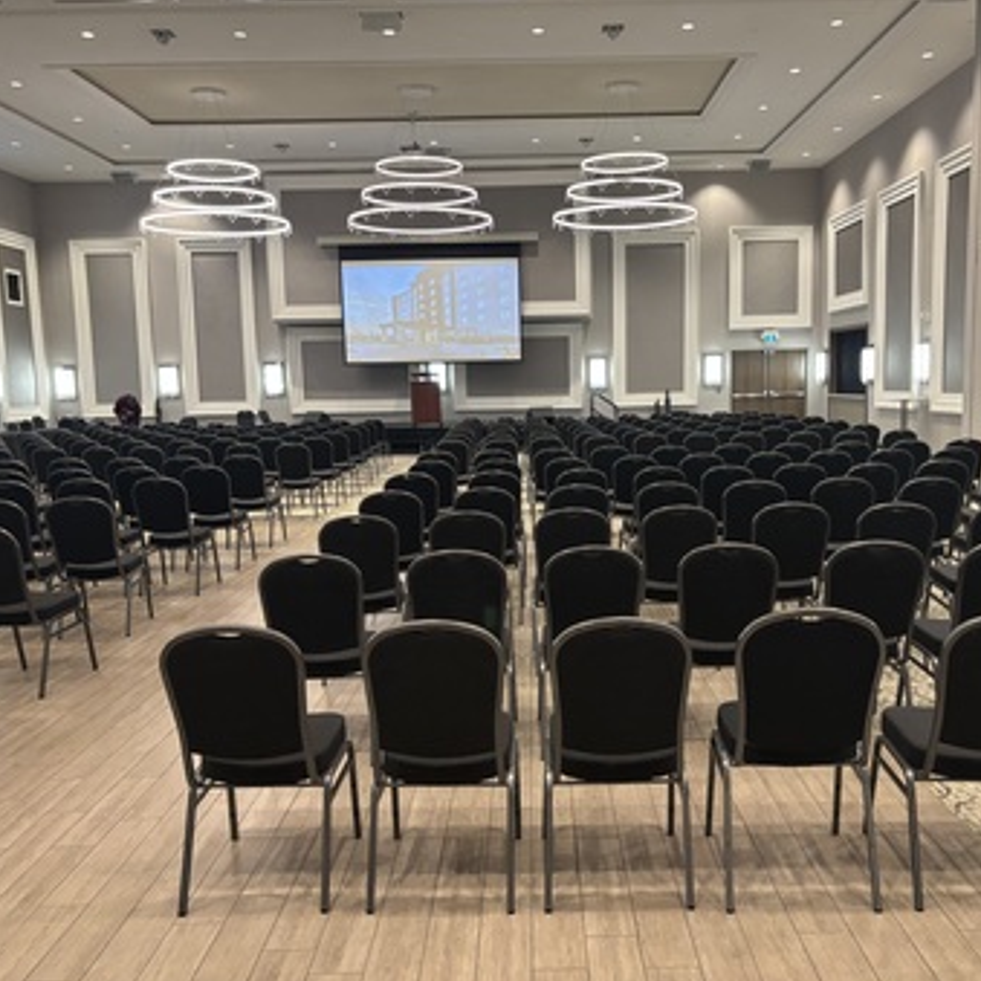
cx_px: 540
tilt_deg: -6.7
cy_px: 490
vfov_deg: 52.5
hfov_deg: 52.4
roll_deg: +1.1
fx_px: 994
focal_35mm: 31
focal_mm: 5.96
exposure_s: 1/60
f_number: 1.6
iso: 320
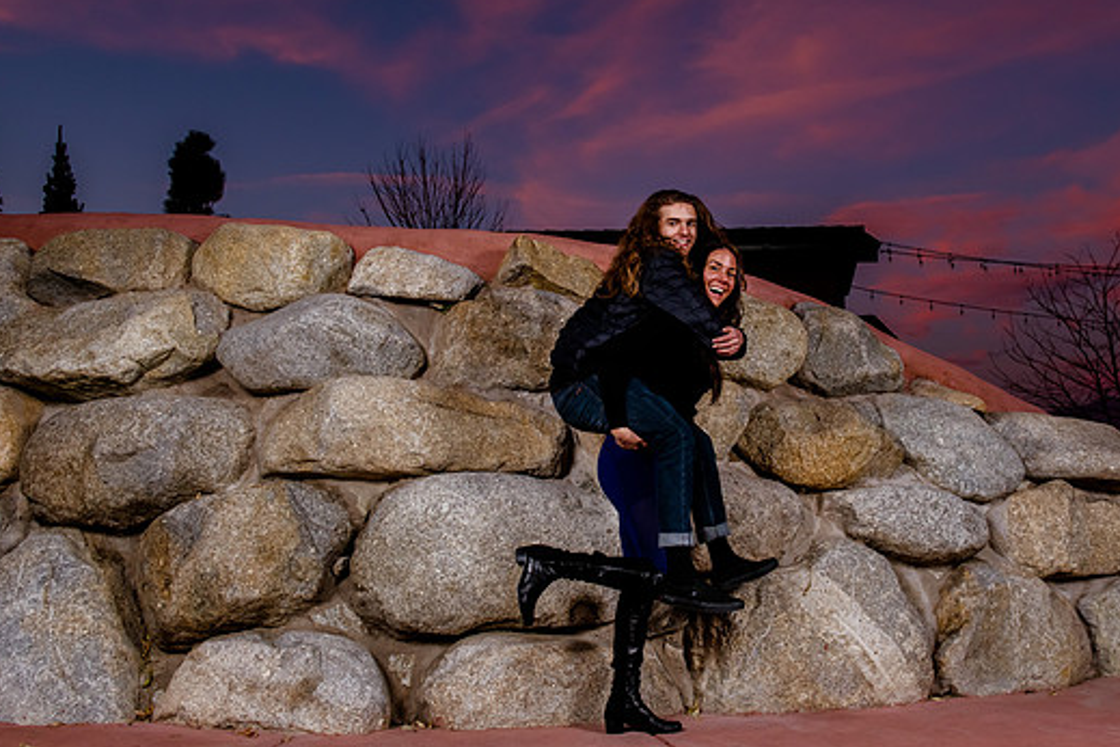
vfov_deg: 34.2
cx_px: 643
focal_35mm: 39
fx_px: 1213
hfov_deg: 49.4
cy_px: 350
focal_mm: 29
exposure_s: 1/160
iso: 800
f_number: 7.1
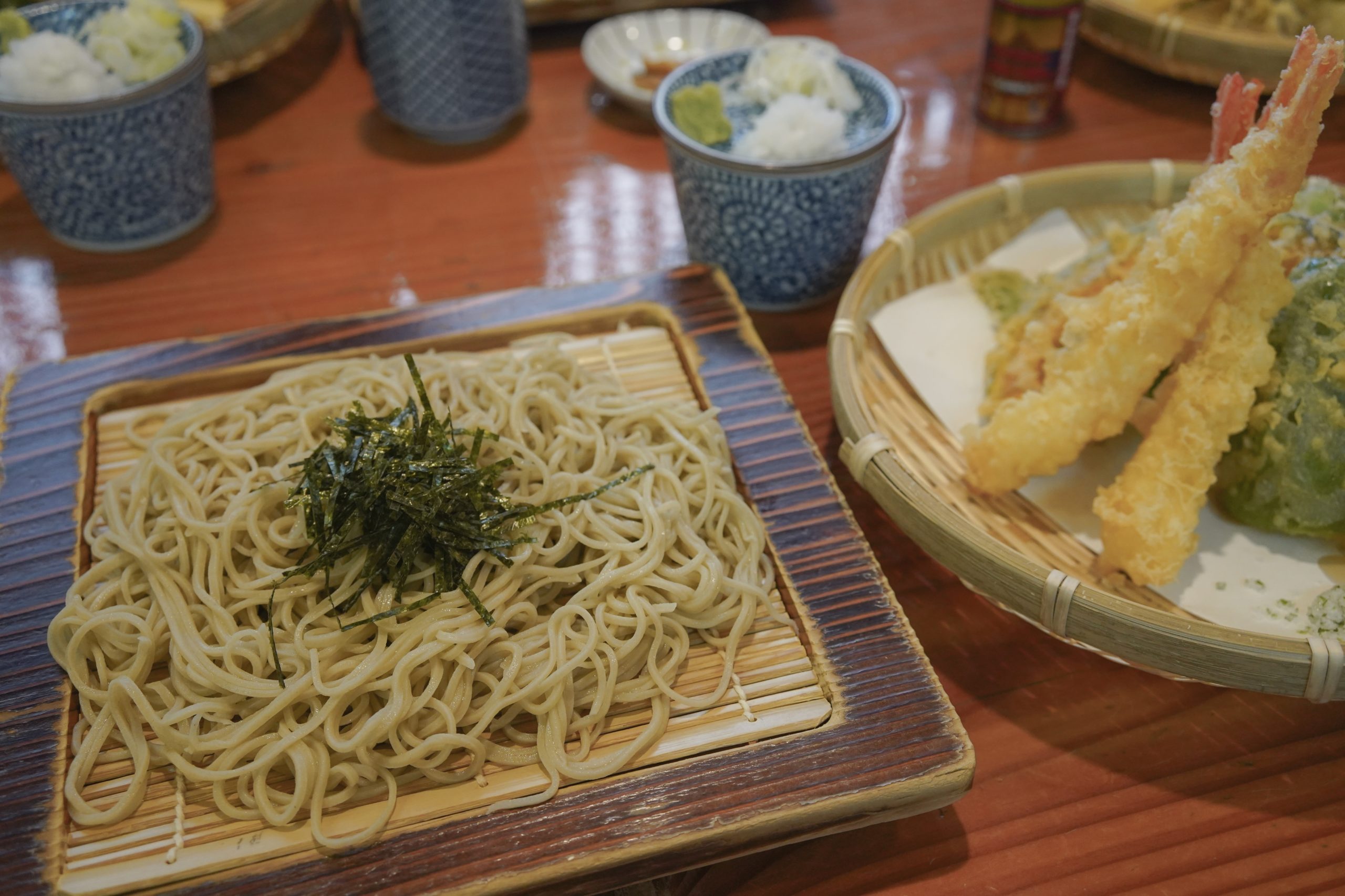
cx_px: 672
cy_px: 448
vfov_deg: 37.9
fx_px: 1308
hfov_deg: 54.4
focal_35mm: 35
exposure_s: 1/60
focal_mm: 35
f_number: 5.6
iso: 2500
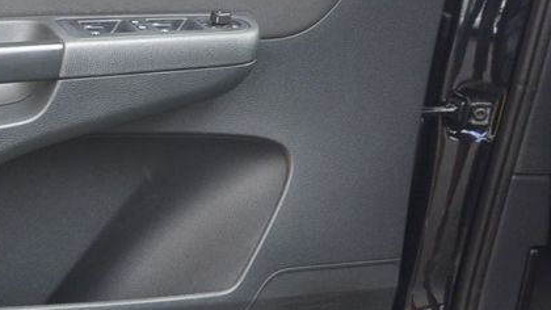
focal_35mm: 69
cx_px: -37
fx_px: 1008
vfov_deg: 17.5
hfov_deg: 28.2
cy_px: 183
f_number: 3.5
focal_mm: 10
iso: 200
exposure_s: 1/160
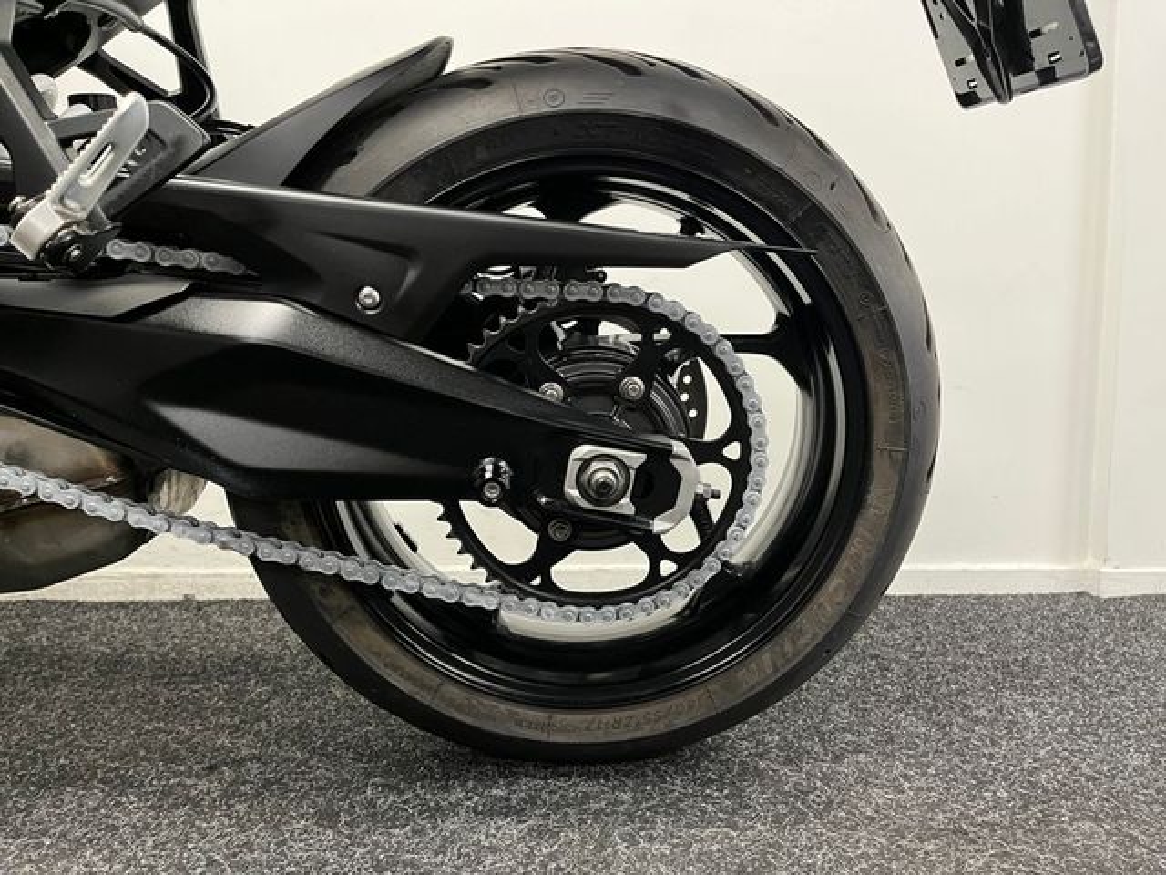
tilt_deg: -4.3
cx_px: 583
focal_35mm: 26
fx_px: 876
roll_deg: +0.1
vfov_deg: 53.1
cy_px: 438
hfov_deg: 67.3
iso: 320
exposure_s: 1/50
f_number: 1.6
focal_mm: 5.1
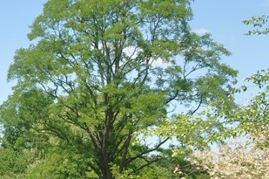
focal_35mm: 95
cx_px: -168
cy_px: 181
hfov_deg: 18.3
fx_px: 709
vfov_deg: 14.1
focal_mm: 18
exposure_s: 1/250
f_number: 8
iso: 200
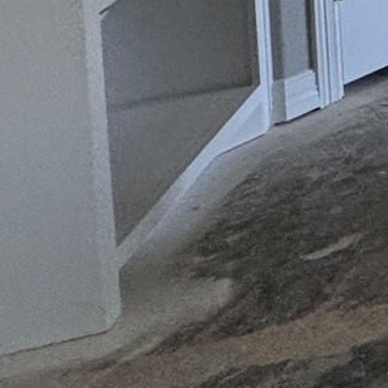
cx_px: 1160
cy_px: -389
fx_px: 1040
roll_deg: +0.9
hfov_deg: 11.5
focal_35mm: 82
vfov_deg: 16.3
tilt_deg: -3.0
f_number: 2.2
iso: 160
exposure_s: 1/99
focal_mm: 2.22
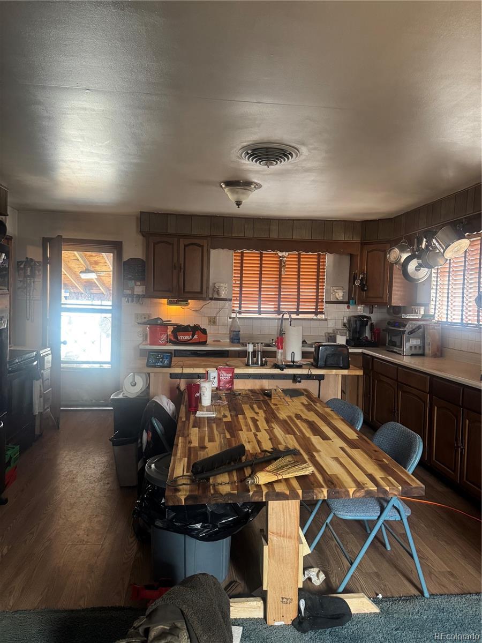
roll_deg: -1.4
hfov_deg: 56.8
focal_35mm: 24
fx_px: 446
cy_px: 322
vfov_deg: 71.6
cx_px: 241
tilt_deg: -3.6
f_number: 1.78
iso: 400
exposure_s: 1/60
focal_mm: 6.76
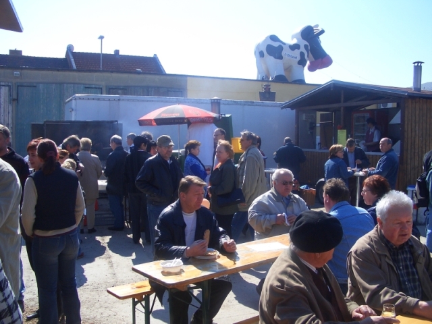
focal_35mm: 35
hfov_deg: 52.6
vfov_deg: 40.7
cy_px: 162
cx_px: 216
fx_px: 437
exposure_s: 1/400
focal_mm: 5.8
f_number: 4.3
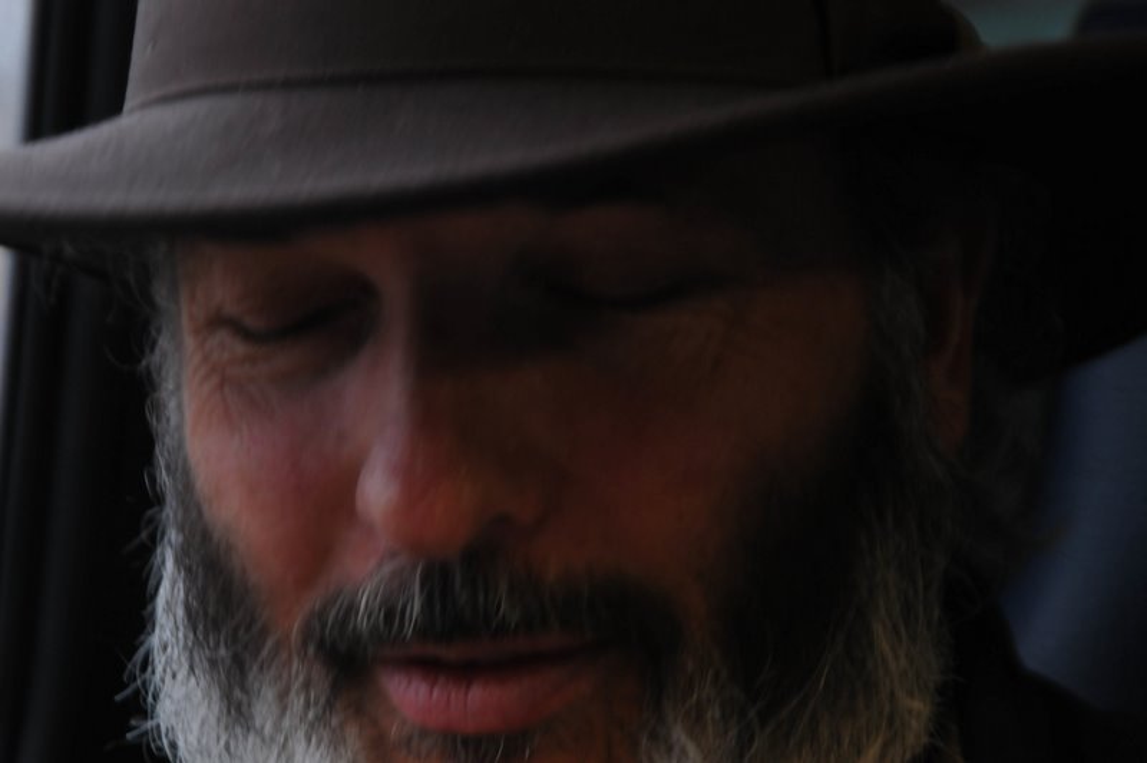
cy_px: 382
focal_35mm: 180
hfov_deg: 11.4
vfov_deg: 7.6
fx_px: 5730
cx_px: 574
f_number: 6
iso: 800
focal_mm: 120
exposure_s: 1/60
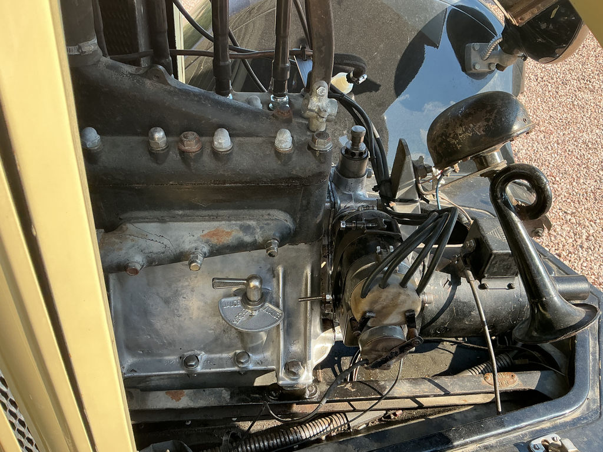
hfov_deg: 61.7
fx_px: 505
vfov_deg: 48.2
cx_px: 302
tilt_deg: -42.0
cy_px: 226
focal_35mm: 29
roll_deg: -5.7
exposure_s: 1/367
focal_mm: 3
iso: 25
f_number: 1.8
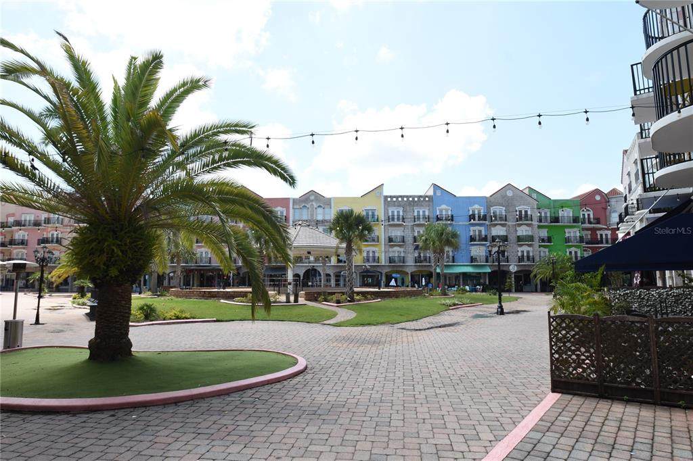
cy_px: 230
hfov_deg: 81.2
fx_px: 404
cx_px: 346
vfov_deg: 59.5
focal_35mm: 21
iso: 100
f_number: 6.3
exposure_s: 1/160
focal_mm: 14
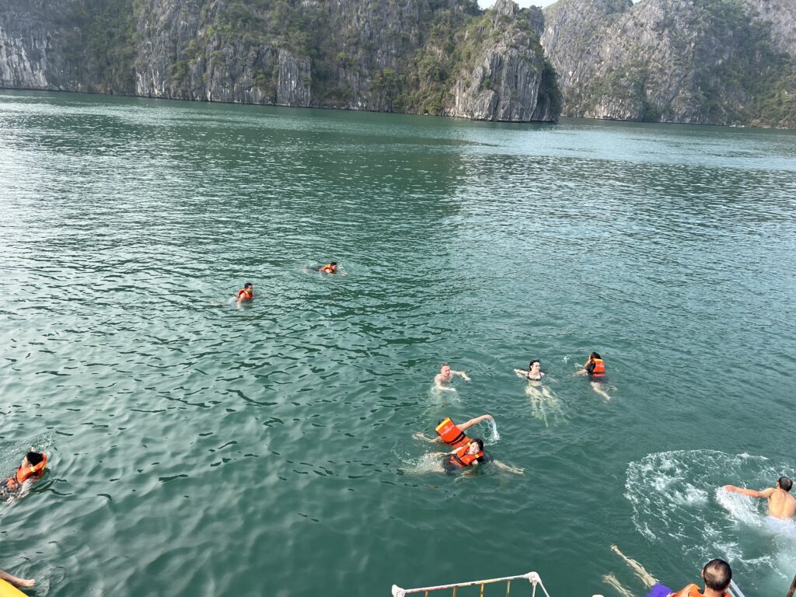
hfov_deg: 67.3
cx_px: 398
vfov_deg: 53.1
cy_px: 298
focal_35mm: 26
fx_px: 598
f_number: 1.5
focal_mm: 5.7
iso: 50
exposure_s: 1/1553
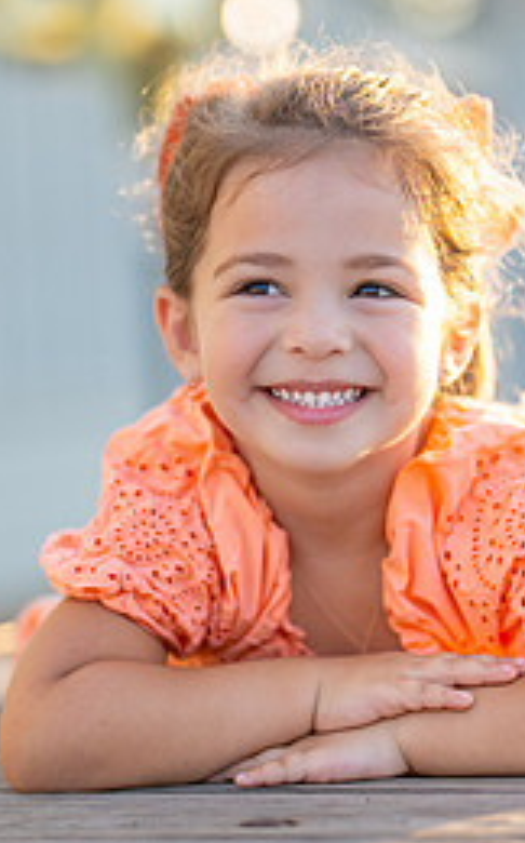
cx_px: 281
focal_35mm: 128
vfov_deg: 16.3
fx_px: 2937
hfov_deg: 10.2
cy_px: 425
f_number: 1.2
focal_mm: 50
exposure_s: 1/1600
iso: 125
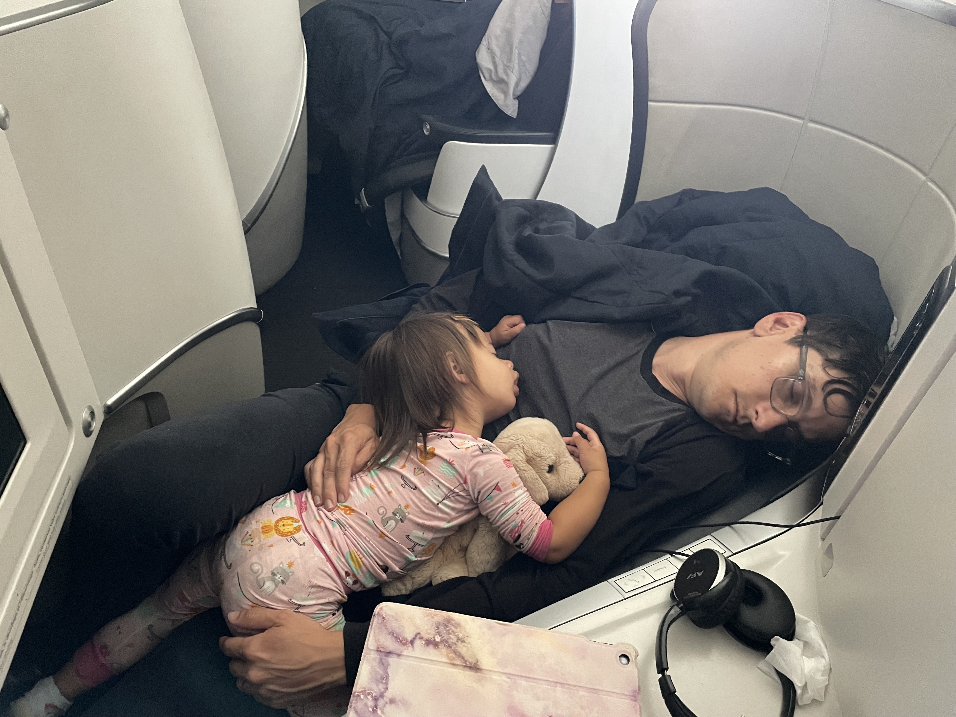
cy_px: 358
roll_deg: -4.6
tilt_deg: -41.2
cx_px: 478
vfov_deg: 53.1
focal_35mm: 26
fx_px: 718
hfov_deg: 67.3
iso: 1000
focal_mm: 4.2
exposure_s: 1/30
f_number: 1.6
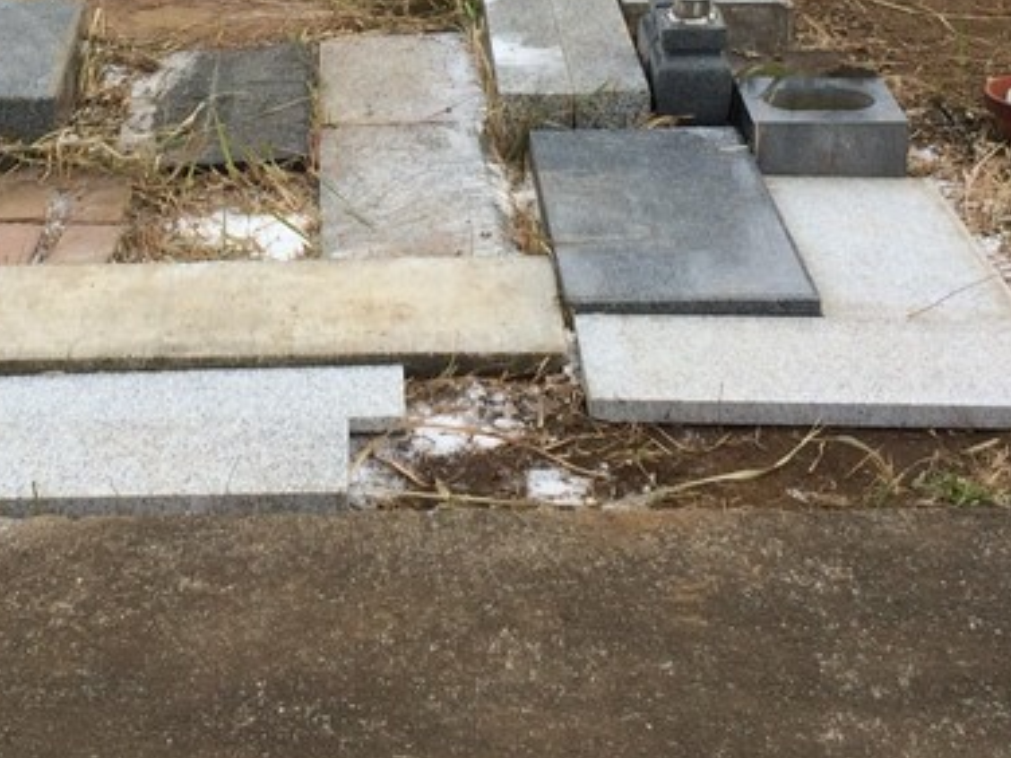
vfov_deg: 17.9
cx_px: 218
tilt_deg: -14.7
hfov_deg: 24.4
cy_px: -121
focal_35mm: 79
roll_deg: +3.0
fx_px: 2307
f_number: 2.2
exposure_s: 1/1282
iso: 32
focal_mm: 4.15
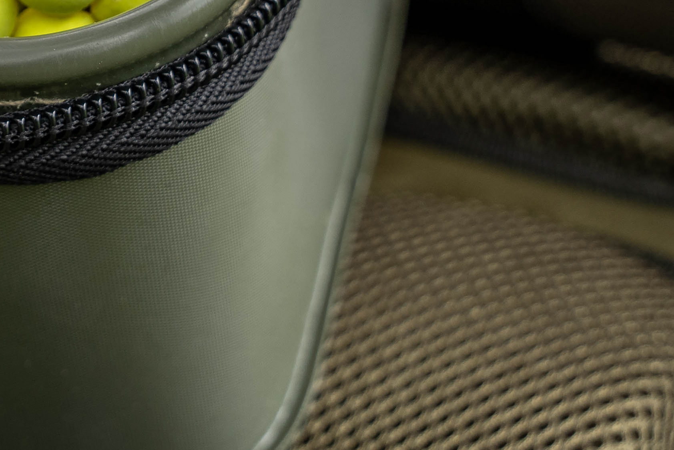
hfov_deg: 17.2
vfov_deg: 11.6
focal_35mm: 116
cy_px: -83
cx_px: -32
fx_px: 2168
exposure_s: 1/200
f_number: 5.6
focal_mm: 32.5
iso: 100
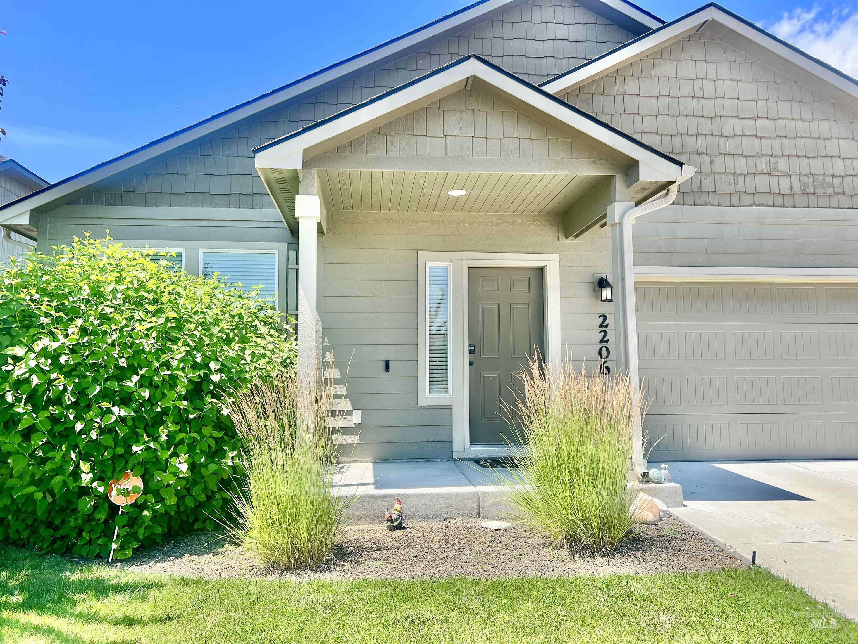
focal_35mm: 26
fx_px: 644
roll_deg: +0.7
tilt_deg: +5.0
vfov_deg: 53.1
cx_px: 429
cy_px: 322
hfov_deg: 67.3
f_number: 1.5
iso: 50
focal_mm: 5.7
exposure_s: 1/1412
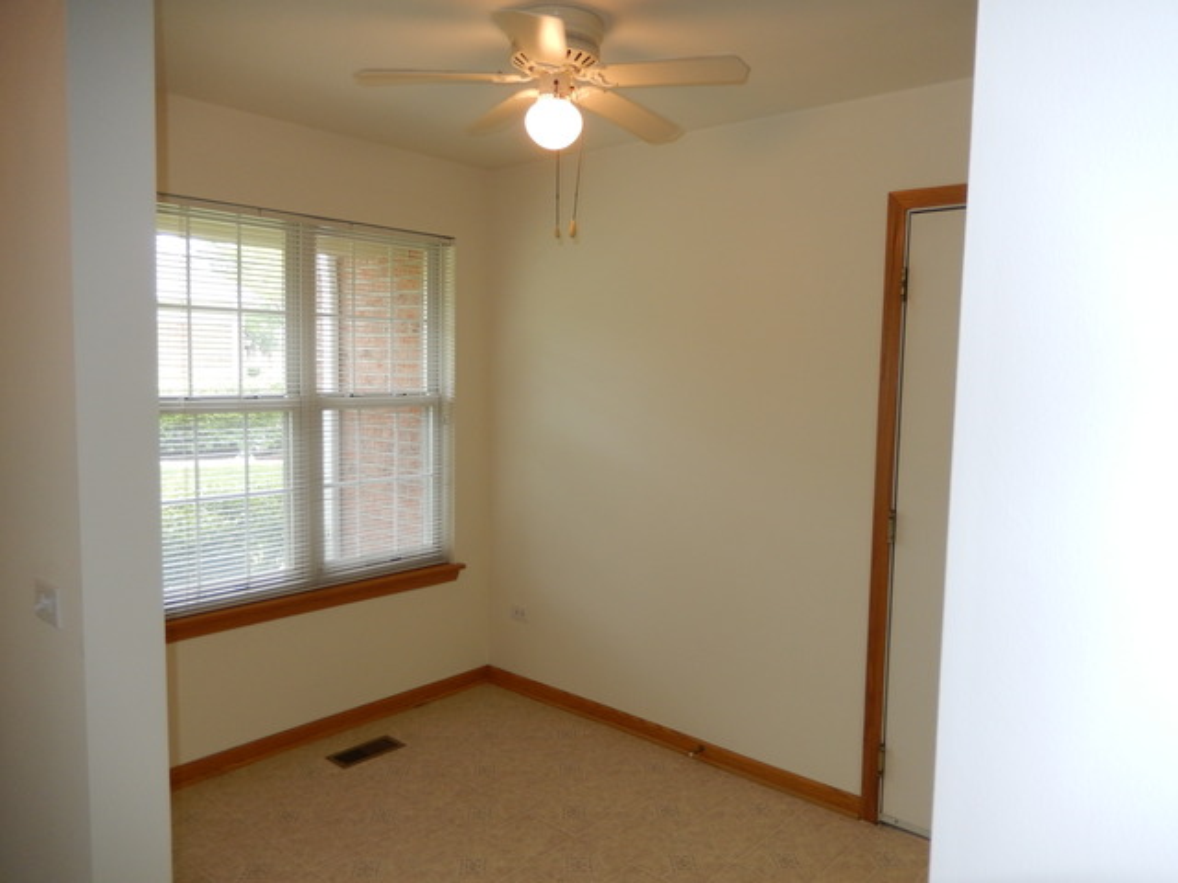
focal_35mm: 25
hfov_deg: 69.4
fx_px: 851
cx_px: 589
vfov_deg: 54.9
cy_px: 442
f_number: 3.4
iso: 125
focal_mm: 4.5
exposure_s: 1/50
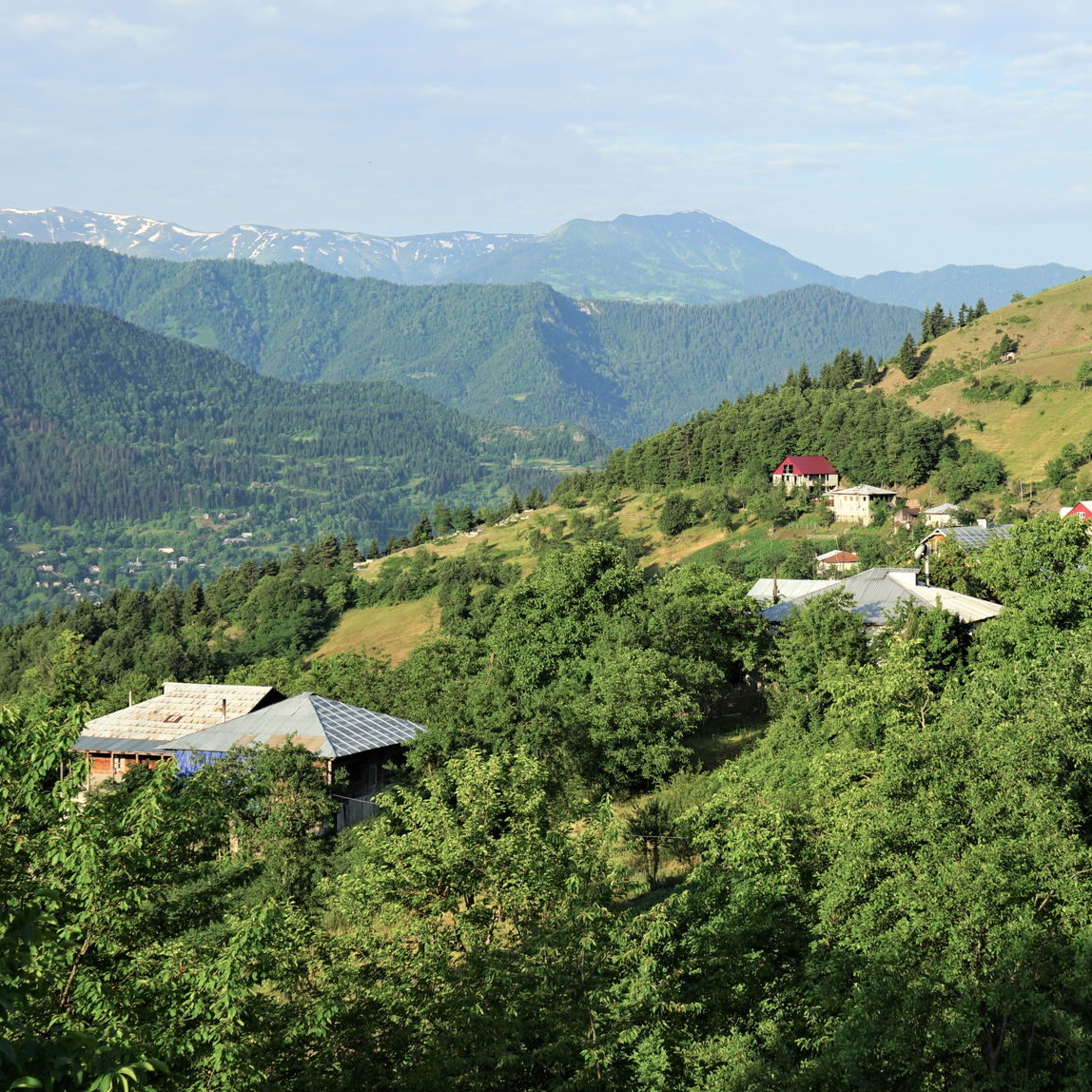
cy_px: 492
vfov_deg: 31.6
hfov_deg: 31.5
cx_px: 675
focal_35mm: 54
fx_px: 1927
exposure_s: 1/100
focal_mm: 38
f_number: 10
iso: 100
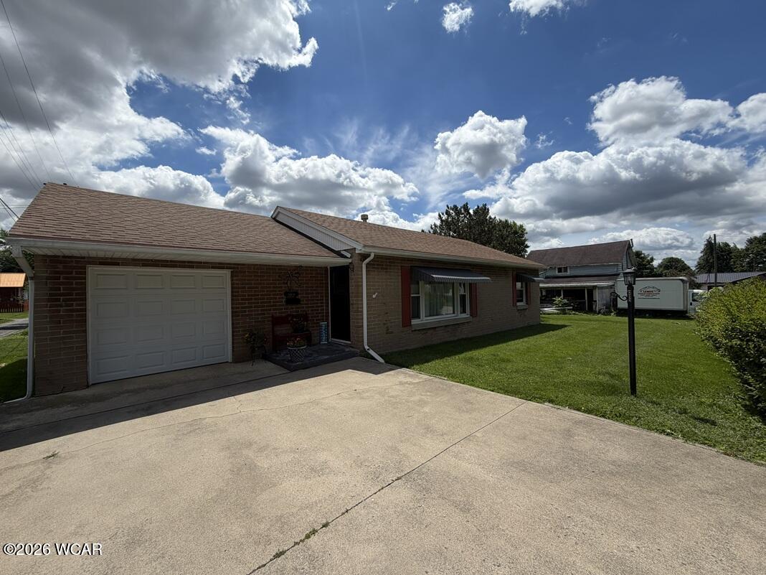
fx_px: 310
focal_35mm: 14
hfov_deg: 102.1
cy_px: 288
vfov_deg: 85.7
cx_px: 383
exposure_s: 1/1534
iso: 20
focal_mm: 2.22
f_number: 2.2
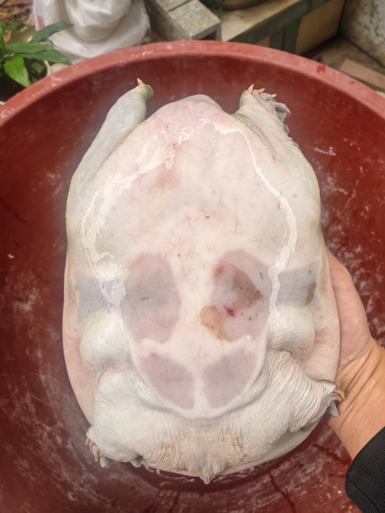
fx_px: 400
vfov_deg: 65.3
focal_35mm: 27
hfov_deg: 51.3
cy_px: 256
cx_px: 192
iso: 640
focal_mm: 6.98
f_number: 4
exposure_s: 1/285
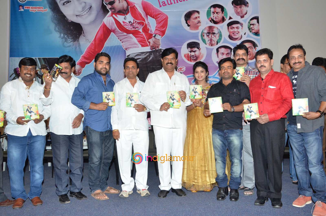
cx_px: 163
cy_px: 108
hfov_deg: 59.6
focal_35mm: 32
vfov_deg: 41.5
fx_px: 285
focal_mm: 21
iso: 1250
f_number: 7.1
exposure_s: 1/125
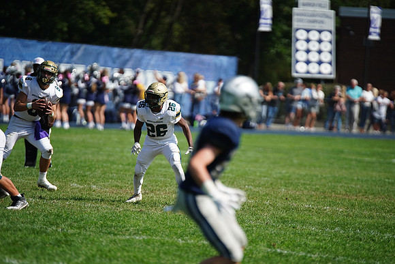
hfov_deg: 6.9
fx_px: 3292
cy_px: 132
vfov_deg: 4.6
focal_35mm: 300
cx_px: 198
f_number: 2.8
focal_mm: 300
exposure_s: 1/5000
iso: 400
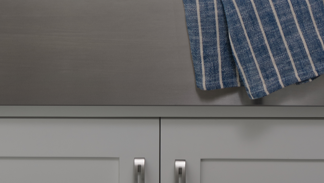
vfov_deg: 9.9
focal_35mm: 111
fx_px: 954
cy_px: -211
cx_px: 145
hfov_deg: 19.3
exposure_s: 1/6
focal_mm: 36
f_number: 4
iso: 64
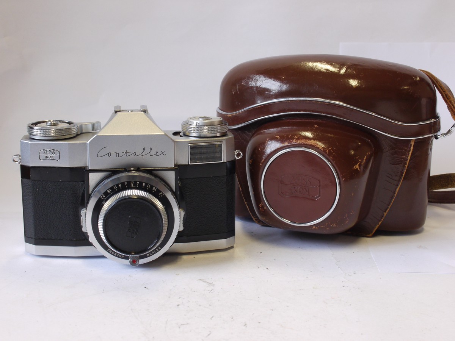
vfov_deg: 24.4
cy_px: 170
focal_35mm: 60
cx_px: 228
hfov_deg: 32.2
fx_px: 789
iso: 400
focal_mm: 30
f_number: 9
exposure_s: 1/25
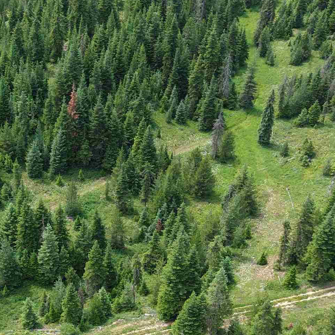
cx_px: 61
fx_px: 745
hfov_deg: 24.9
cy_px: 291
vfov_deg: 24.7
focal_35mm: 68
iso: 100
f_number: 1.8
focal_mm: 8.67
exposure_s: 1/725
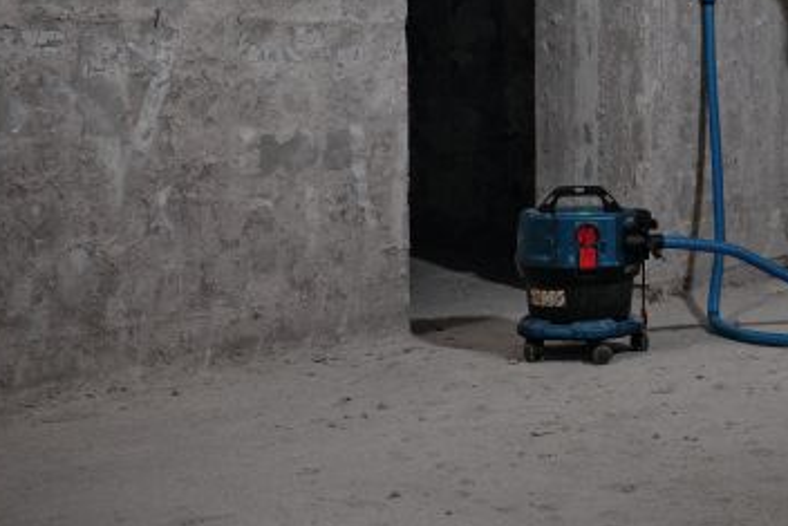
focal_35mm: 72
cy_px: 55
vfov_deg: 18.5
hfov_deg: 24.8
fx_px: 1586
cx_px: 983
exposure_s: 1/100
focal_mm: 25.5
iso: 800
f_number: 4
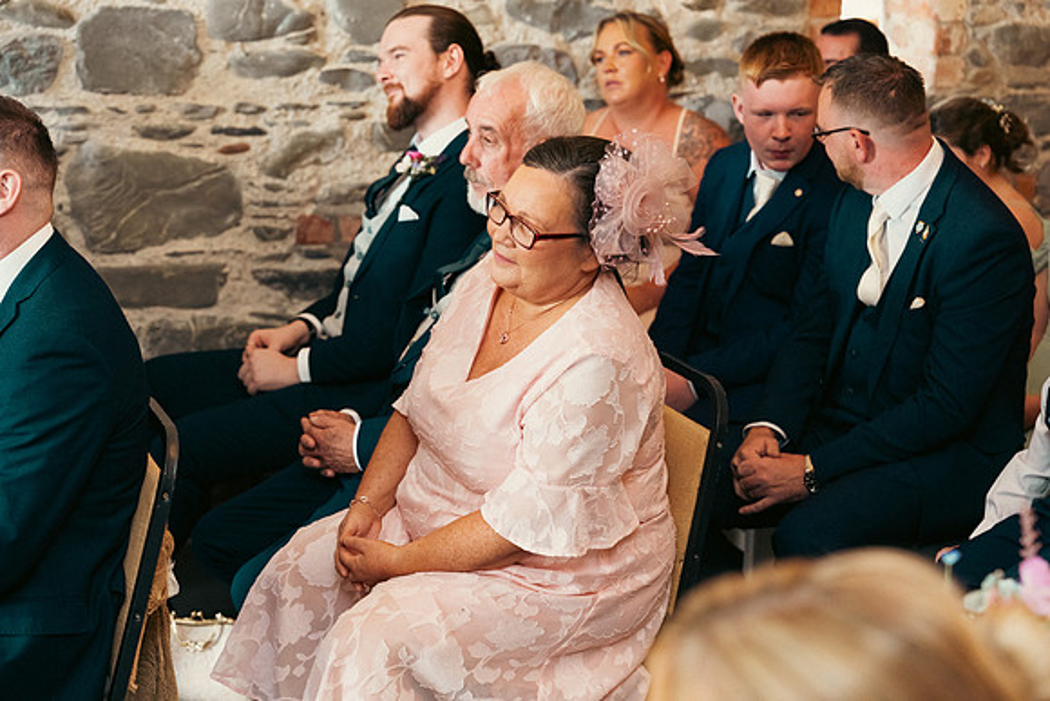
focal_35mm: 70
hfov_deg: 28.8
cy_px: 350
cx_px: 525
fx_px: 2042
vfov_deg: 19.5
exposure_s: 1/160
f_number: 3.5
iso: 2500
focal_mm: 70
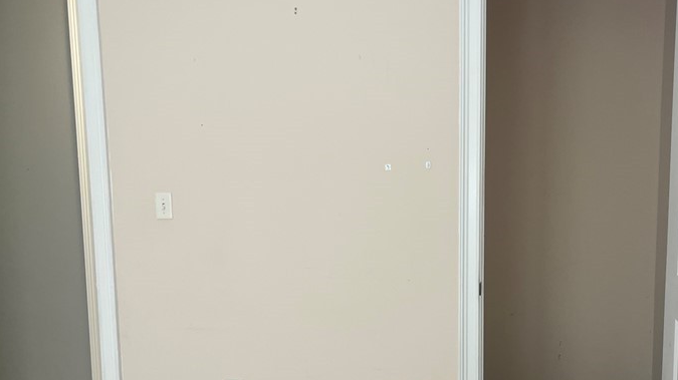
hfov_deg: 47.0
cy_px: 277
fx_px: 773
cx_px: 415
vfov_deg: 27.4
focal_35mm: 43
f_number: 1.6
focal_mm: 5.1
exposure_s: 1/100
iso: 125
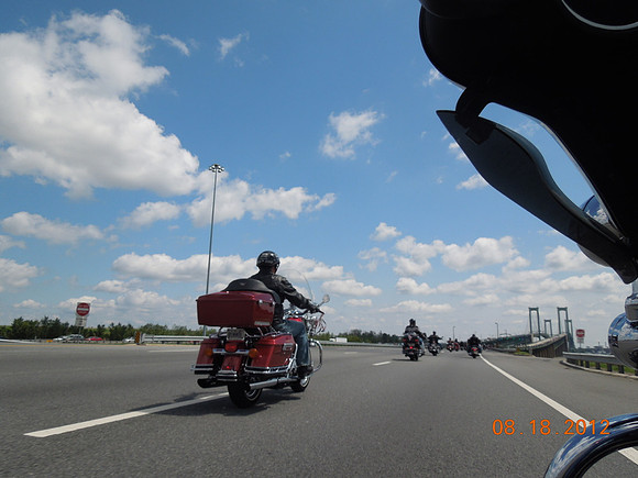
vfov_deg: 54.9
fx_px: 461
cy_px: 239
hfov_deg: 69.4
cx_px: 319
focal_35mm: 25
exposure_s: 1/640
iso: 100
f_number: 6.6
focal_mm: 4.5
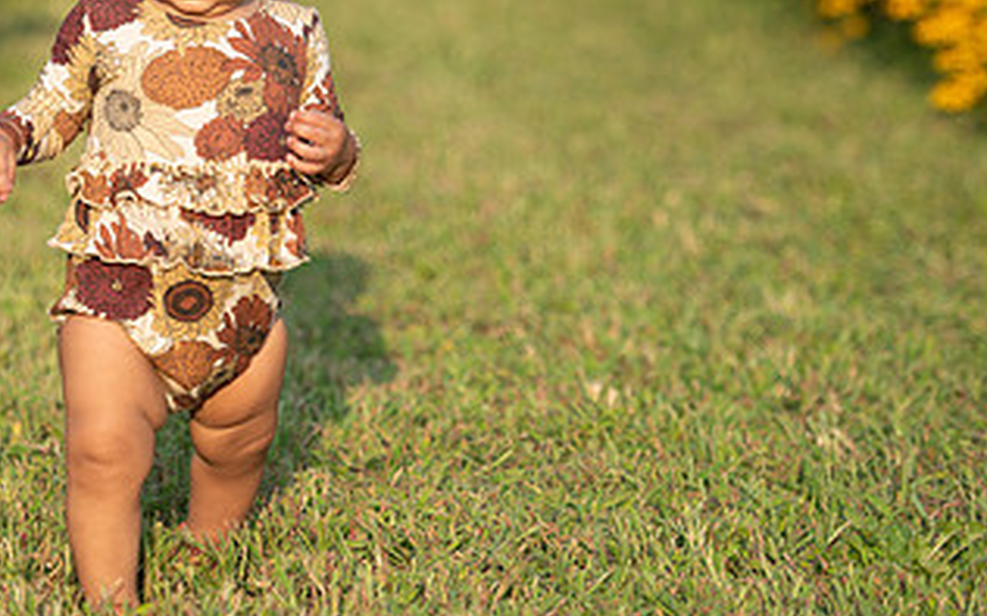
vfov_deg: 6.3
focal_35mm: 207
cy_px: 105
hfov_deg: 10.1
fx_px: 5564
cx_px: 253
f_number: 2.8
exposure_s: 1/640
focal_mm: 110
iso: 64
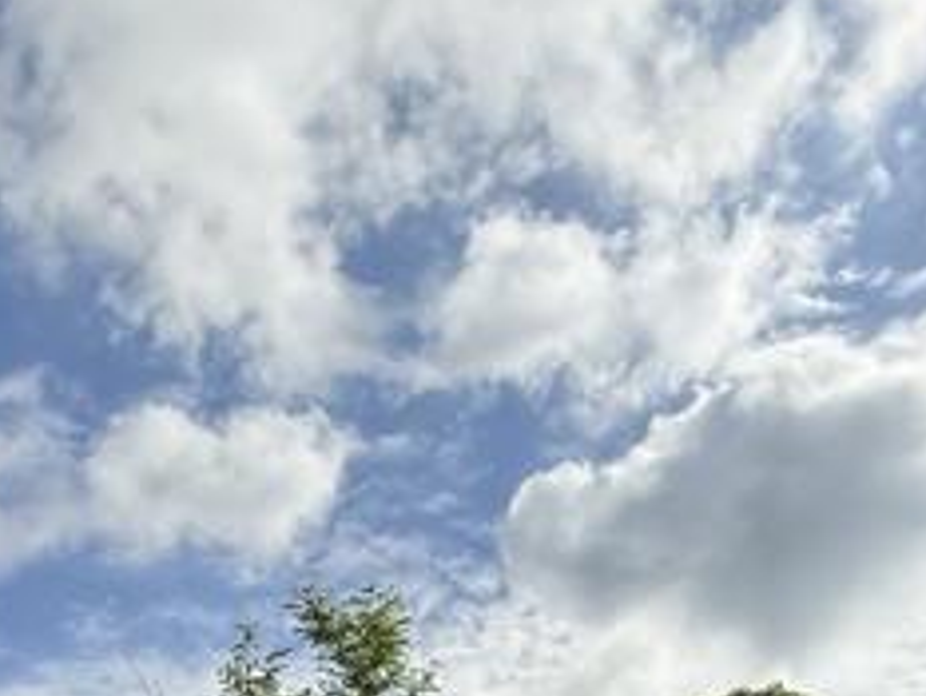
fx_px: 1285
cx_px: 203
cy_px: 1078
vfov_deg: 23.4
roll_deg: +0.8
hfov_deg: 38.3
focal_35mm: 48
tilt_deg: +5.5
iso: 64
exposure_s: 1/2841
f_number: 2.2
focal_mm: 2.22
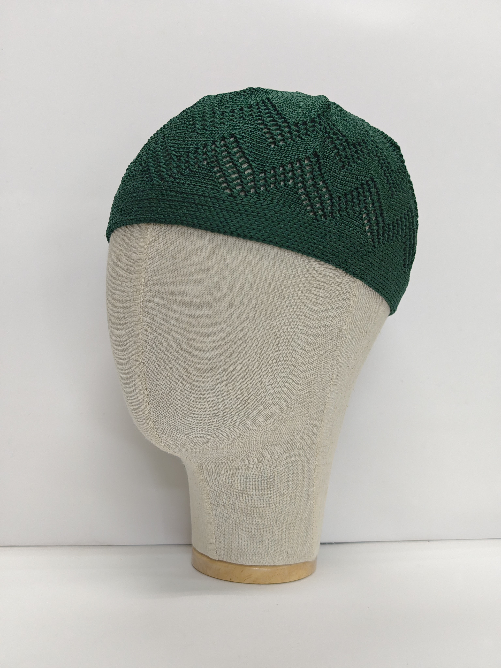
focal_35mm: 46
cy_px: 334
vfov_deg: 41.2
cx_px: 250
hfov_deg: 31.5
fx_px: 888
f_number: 2
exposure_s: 1/50
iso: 324
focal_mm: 8.72
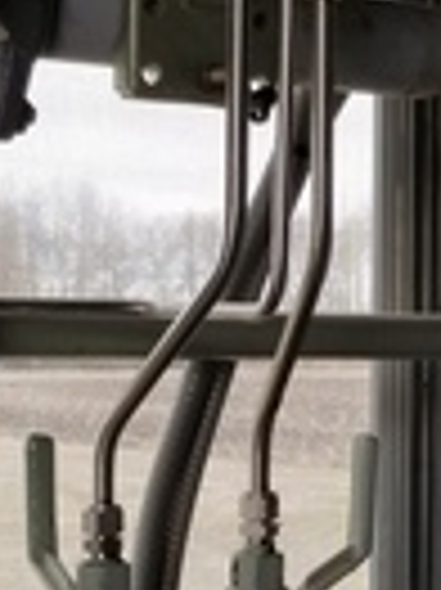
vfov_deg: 18.3
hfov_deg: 13.9
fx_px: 1803
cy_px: 507
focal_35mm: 106
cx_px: 333
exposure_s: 1/126
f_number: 1.7
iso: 50
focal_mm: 4.25
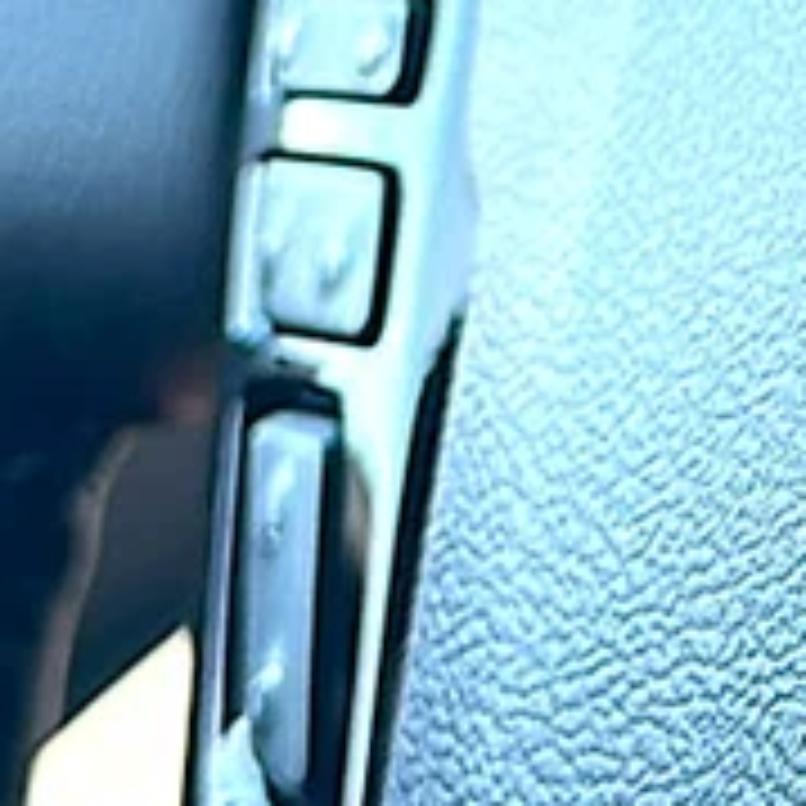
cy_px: -295
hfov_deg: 10.5
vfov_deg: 10.7
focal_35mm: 159
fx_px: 4189
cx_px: 1283
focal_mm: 6.86
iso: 64
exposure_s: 1/209
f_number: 1.78
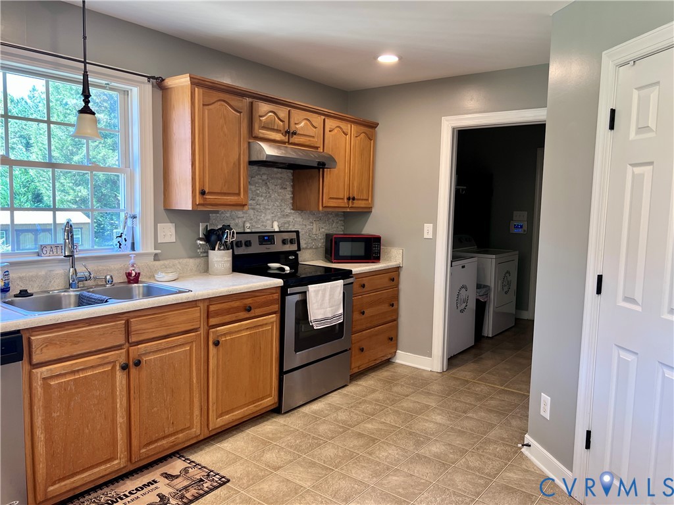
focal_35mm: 26
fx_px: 506
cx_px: 337
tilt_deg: -4.9
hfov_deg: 67.3
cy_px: 252
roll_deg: -1.7
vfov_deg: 53.1
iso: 125
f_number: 1.5
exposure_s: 1/120
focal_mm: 5.7
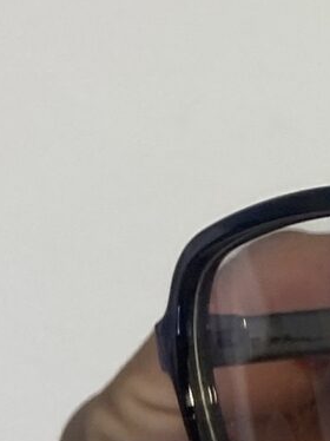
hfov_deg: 7.5
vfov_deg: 11.1
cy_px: 166
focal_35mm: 178
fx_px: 2265
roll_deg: -1.3
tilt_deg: -5.8
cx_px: 900
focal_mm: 4.25
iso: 125
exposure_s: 1/100
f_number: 1.8
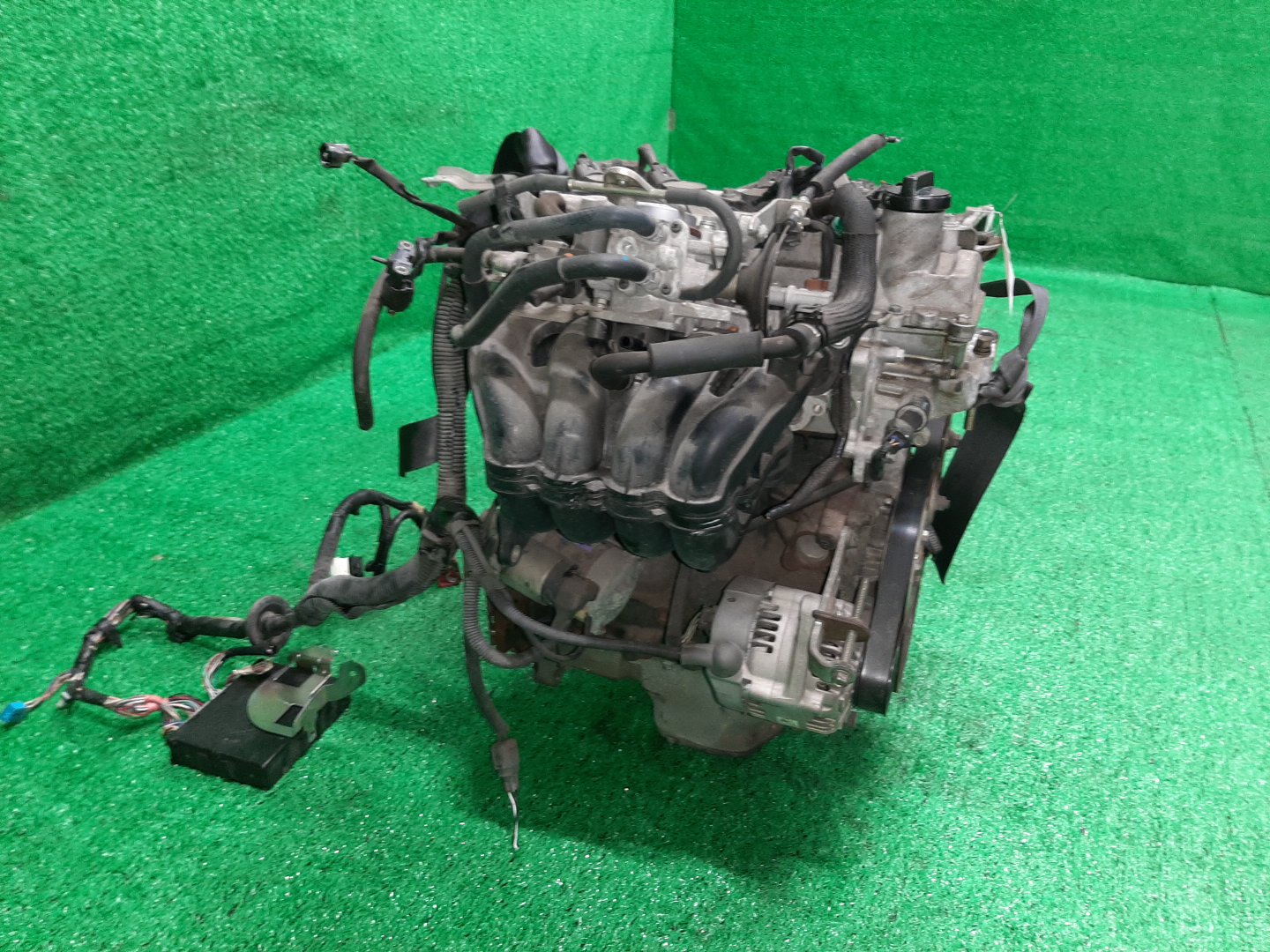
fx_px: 954
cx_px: 635
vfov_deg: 53.1
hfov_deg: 67.3
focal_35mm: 26
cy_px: 476
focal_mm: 3.93
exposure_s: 1/50
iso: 203
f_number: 1.7
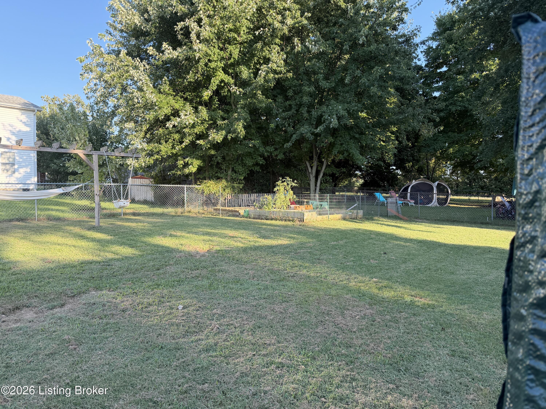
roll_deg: +0.7
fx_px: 379
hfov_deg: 71.6
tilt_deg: -2.0
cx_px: 273
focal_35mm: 24
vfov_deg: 56.8
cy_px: 204
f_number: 1.78
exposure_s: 1/593
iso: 100
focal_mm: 6.76
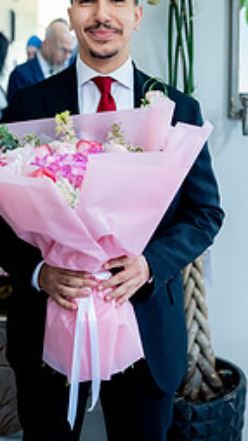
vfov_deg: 39.1
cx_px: 113
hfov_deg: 23.1
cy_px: 127
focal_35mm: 52
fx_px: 608
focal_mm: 28
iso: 4000
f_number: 2
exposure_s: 1/250
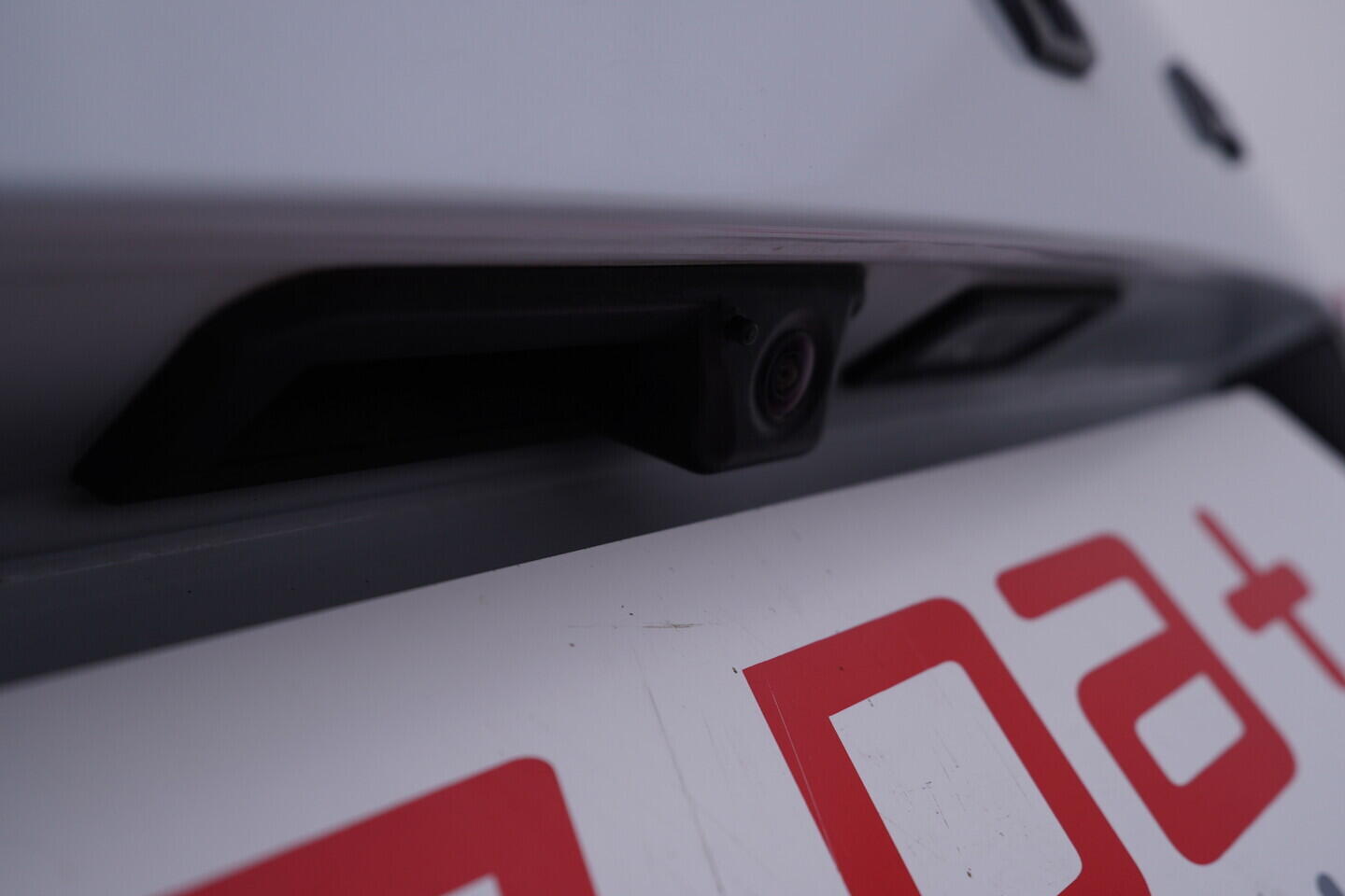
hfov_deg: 53.1
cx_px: 672
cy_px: 448
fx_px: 1345
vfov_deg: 36.9
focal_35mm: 36
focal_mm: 24
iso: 125
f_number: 5
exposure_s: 1/125
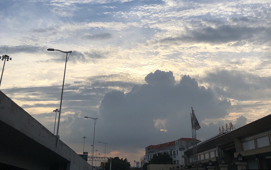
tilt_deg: +27.6
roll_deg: -1.2
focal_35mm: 40
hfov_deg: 49.3
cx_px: 134
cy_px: 23
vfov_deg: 30.8
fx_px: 295
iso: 20
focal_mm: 3.99
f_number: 1.8
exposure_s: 1/1412
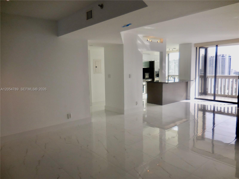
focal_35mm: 25
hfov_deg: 69.4
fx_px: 173
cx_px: 120
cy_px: 90
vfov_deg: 54.9
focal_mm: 4.5
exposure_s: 1/160
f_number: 3.3
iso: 125
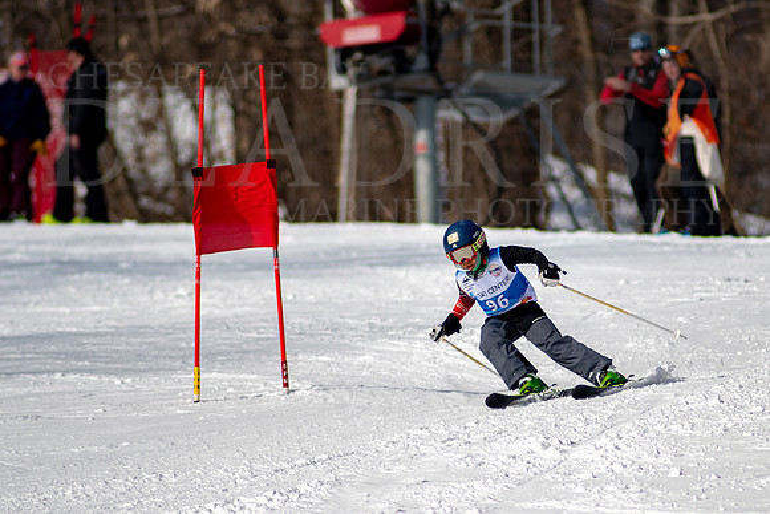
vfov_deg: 2.0
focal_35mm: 676
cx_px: 515
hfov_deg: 3.1
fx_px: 14458
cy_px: 320
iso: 100
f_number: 2.8
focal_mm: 300
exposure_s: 1/6400
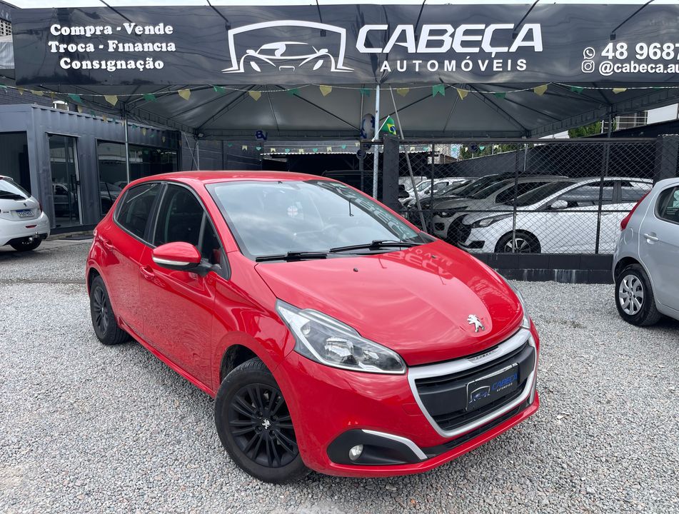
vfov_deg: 55.2
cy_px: 257
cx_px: 340
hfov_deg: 69.2
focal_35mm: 25
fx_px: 492
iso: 32
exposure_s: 1/978
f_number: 1.6
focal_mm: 5.1
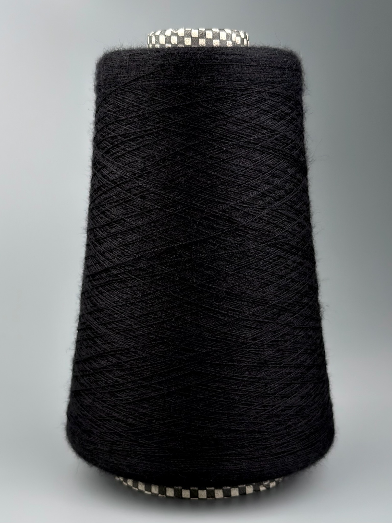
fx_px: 362
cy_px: 262
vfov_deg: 71.6
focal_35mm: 24
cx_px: 196
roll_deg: +0.0
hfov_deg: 56.8
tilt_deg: -9.5
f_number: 1.78
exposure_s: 1/596
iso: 64
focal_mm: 6.76
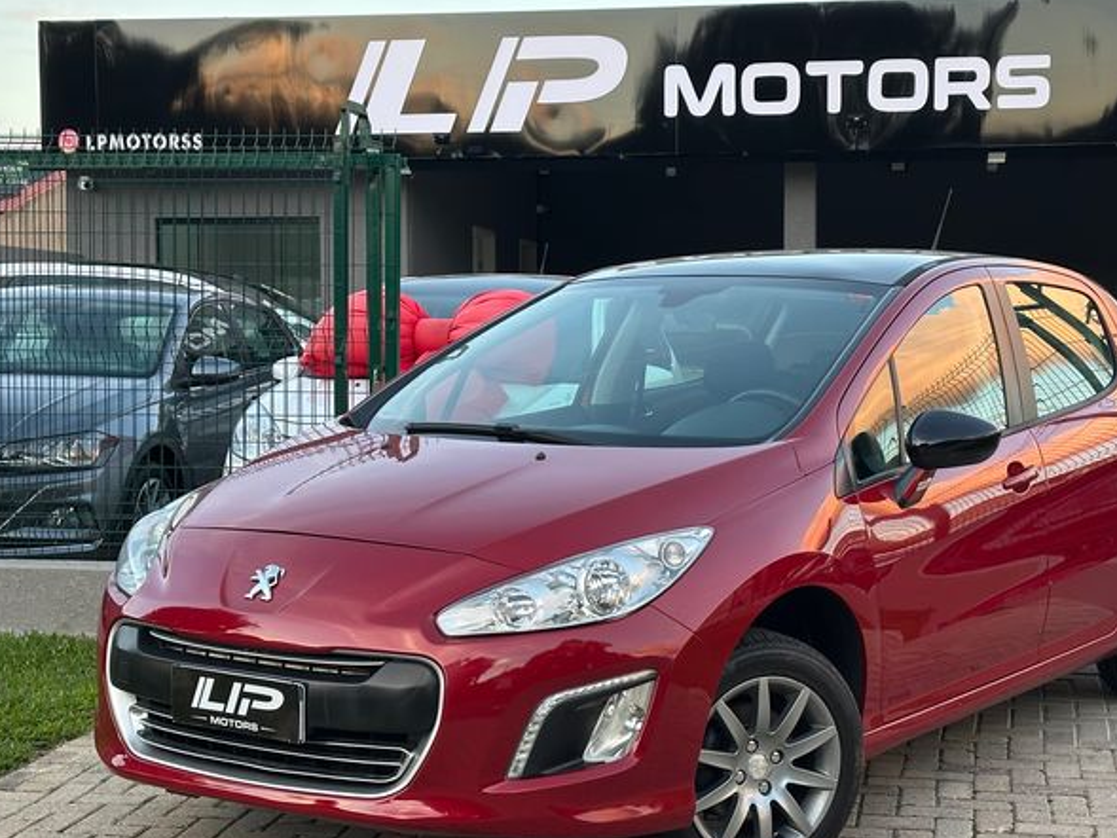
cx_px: 622
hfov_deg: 29.4
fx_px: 2130
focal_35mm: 66
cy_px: 436
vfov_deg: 22.3
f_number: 1.78
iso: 80
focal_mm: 6.86
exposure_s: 1/121
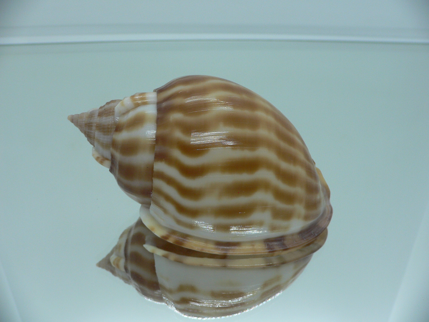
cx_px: 214
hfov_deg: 52.6
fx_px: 434
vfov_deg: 40.7
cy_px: 161
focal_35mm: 35
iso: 100
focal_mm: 4.6
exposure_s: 1/60
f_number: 2.8
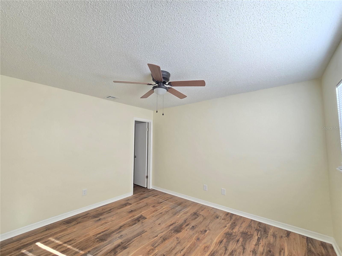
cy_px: 128
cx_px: 171
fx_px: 128
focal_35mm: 13
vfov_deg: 89.9
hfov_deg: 106.2
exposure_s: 1/60
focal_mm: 2.2
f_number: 2.2
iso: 100
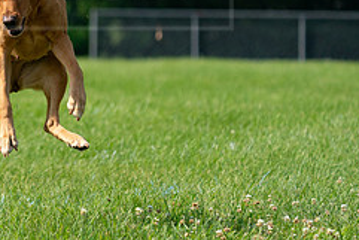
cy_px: 7
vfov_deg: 2.9
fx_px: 4809
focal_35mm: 482
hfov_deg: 4.3
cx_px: -12
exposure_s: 1/4000
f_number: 5.6
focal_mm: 200
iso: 1000
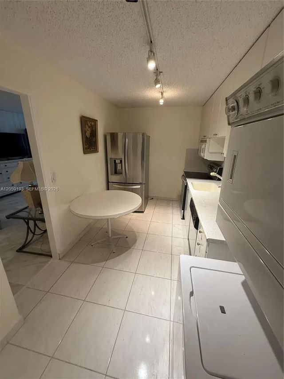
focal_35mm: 14
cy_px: 190
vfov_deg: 102.1
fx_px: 153
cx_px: 142
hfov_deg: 85.7
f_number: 2.2
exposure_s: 1/60
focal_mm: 2.22
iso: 200
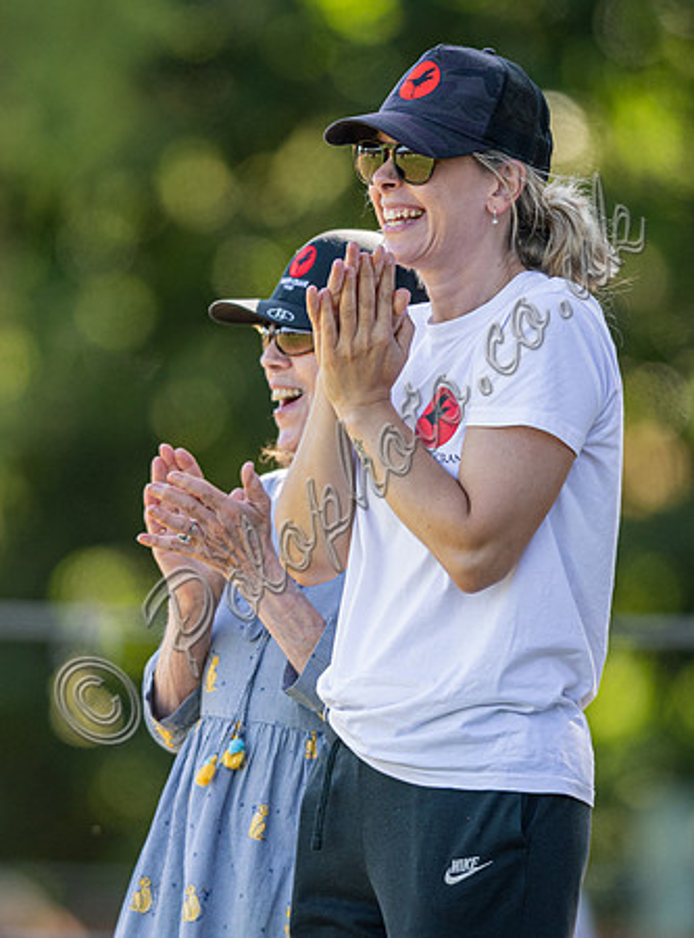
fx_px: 24778
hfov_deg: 1.6
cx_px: 112
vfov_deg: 2.2
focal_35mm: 919
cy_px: 618
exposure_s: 1/800
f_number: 3.2
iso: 400
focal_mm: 400
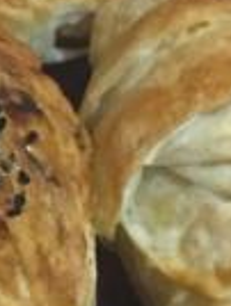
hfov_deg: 9.8
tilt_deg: -65.1
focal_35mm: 149
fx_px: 1322
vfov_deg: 12.8
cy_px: 388
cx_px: -73
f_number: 2.2
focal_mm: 4.15
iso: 250
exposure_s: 1/17
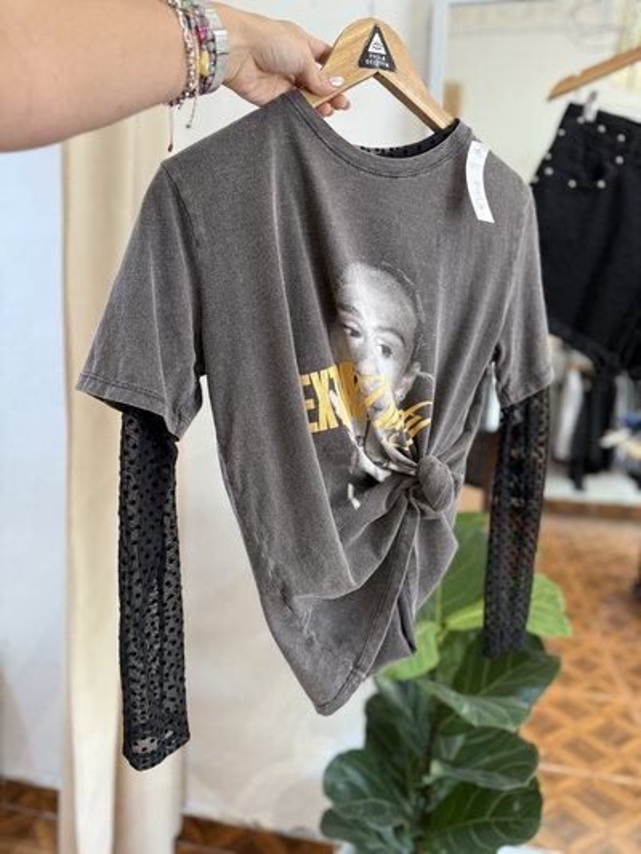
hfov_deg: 56.8
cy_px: 427
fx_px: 592
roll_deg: -2.4
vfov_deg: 71.6
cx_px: 320
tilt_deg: -8.1
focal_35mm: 24
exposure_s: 1/105
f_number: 1.78
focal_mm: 6.76
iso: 200
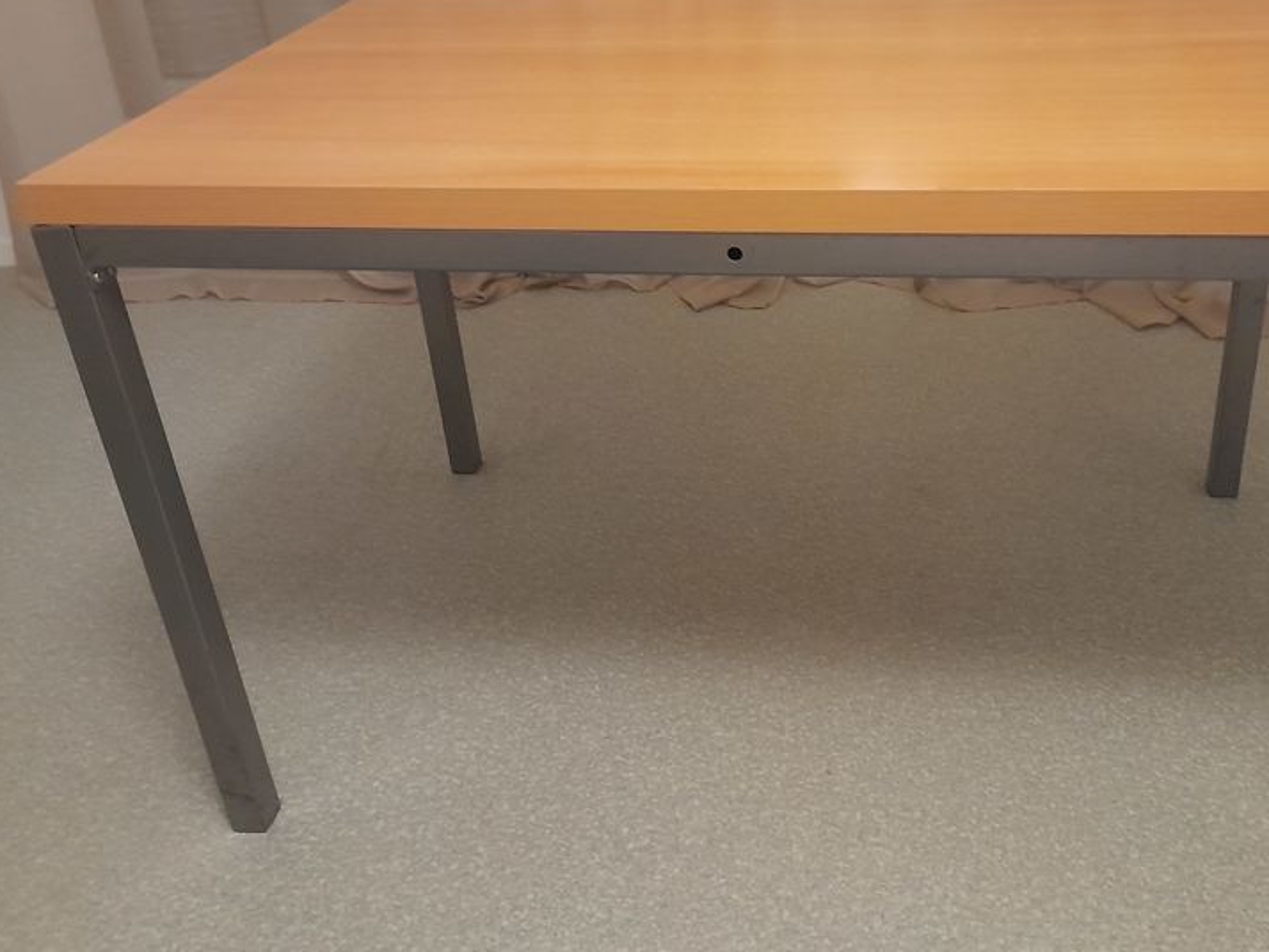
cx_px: 764
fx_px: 1284
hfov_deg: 52.2
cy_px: 339
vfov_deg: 40.3
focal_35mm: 35
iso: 800
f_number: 2
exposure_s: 1/25
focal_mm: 4.6
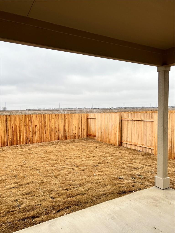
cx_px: 88
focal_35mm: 26
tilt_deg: -2.7
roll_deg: +0.0
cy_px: 116
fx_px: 175
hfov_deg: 53.1
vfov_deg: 67.3
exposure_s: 1/1009
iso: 50
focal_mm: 5.7
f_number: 1.5
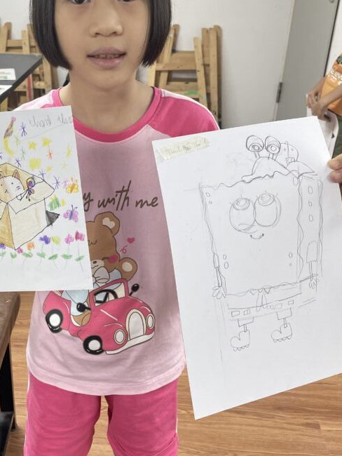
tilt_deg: -25.4
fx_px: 527
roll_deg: +0.2
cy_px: 189
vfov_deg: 46.6
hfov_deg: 35.3
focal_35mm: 40
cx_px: 94
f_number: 1.6
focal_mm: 4.2
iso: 100
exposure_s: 1/100
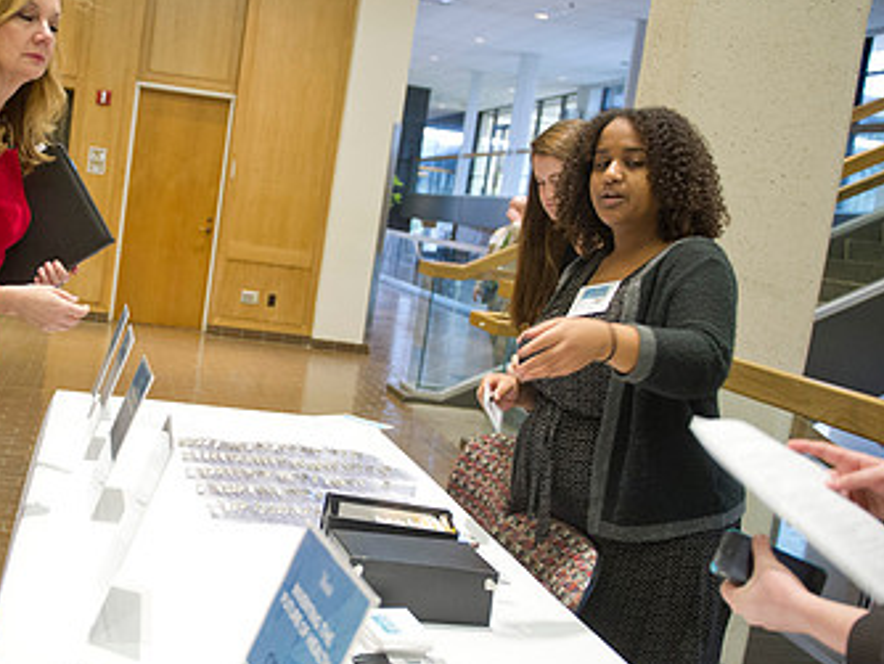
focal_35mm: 40
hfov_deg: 45.5
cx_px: 243
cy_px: 325
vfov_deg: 36.0
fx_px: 1022
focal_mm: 24
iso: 2500
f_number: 2.8
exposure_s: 1/60
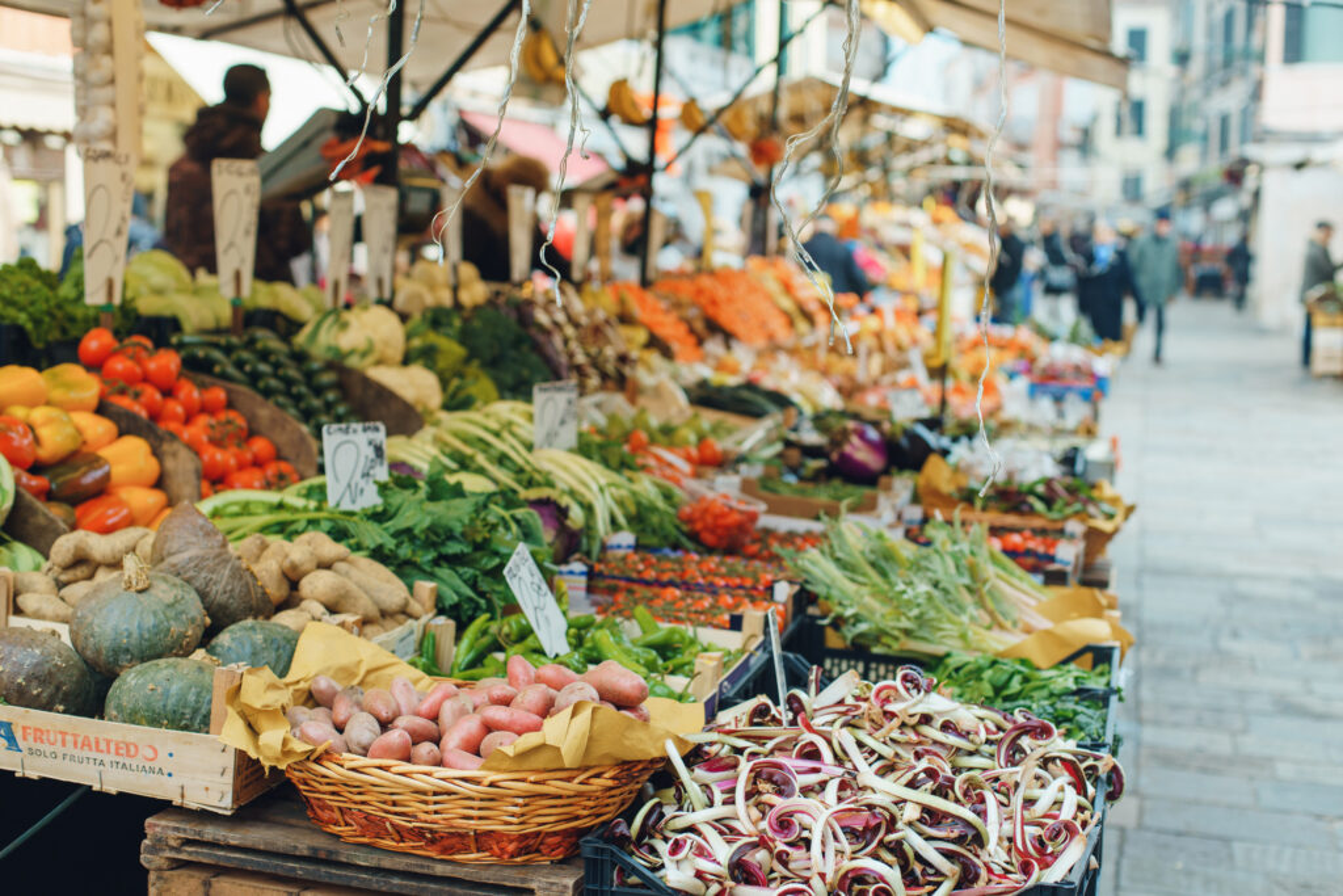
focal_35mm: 50
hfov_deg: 39.6
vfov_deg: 27.0
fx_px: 1865
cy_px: 448
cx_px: 672
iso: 100
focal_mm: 50
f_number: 3.5
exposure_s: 1/320
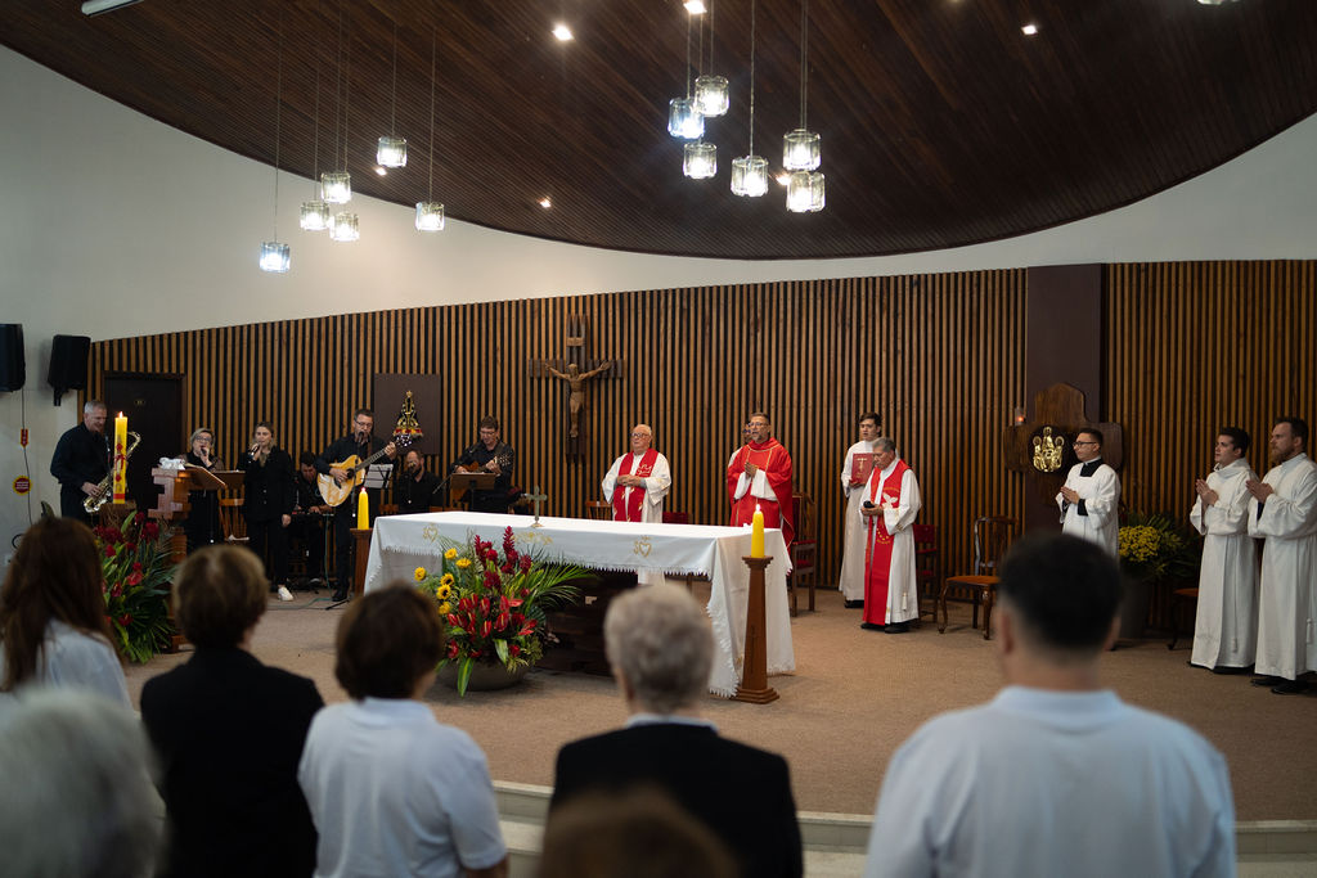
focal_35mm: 35
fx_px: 1281
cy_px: 439
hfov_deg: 54.4
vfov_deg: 37.9
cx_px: 658
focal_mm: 35
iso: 1000
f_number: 1.8
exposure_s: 1/160
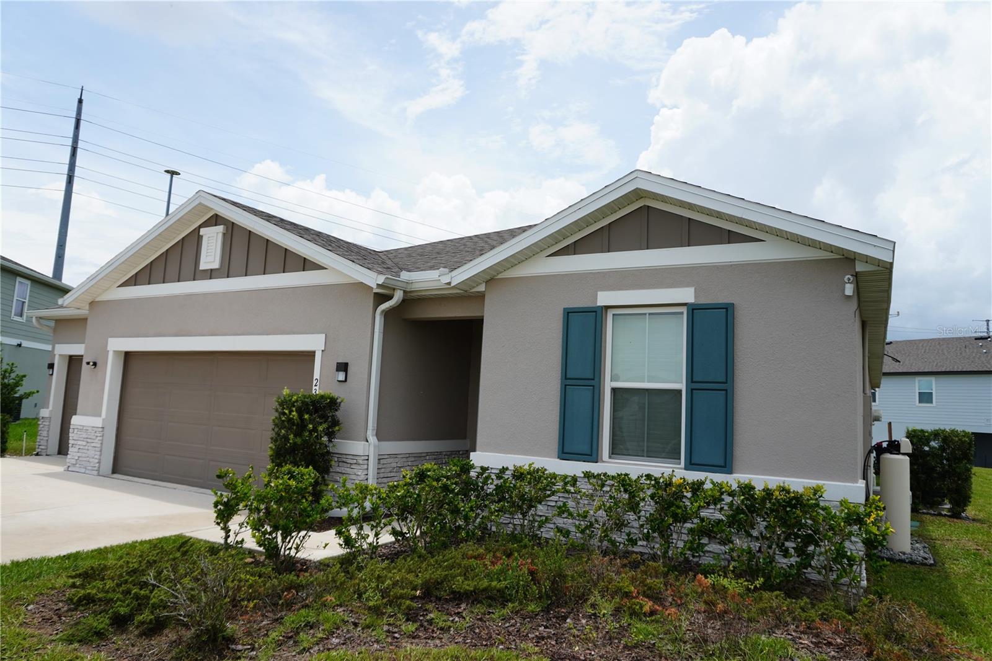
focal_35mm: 24
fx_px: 661
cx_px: 496
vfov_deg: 53.1
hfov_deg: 73.8
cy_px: 330
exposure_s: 1/800
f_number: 5
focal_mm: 16
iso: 100
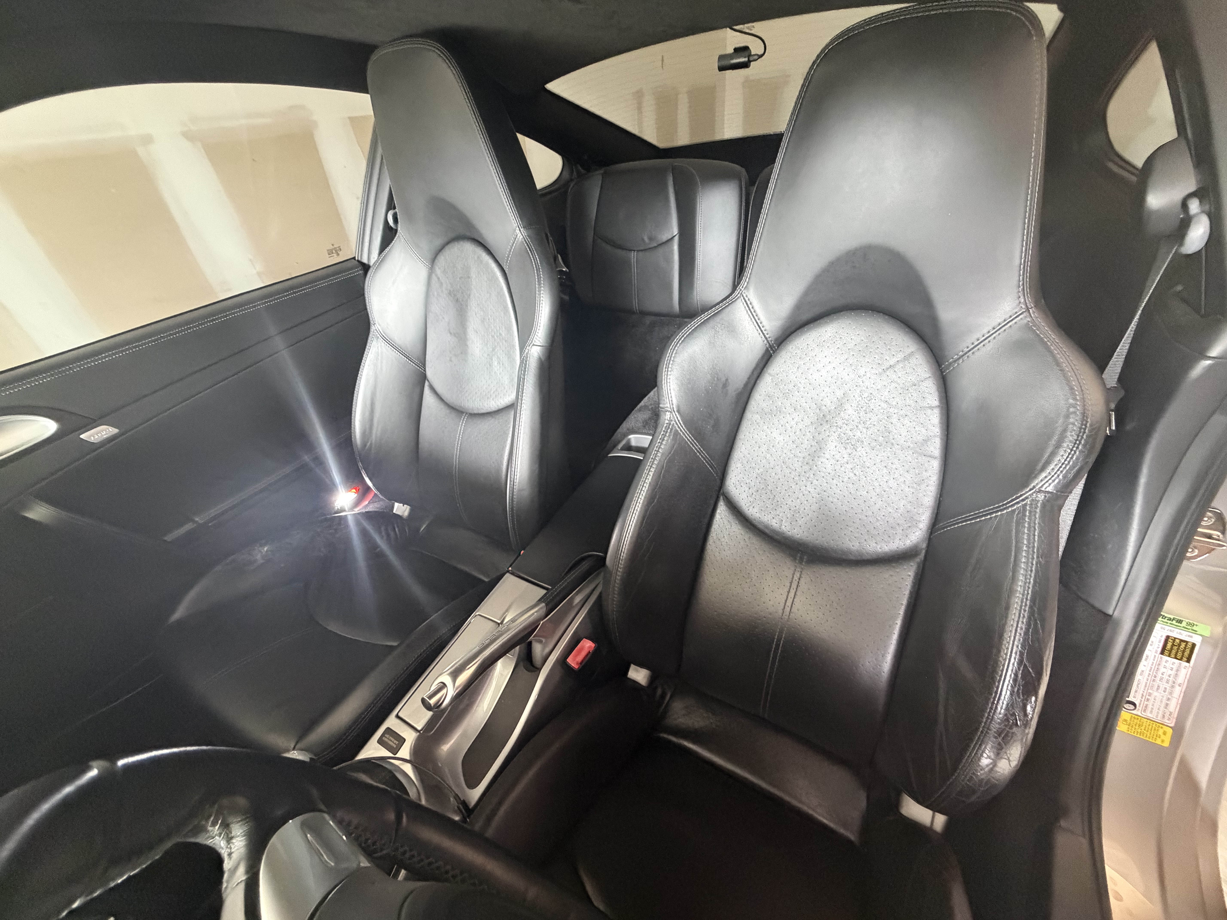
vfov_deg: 85.7
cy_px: 460
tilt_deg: -34.7
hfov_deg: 102.1
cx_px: 614
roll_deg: +6.3
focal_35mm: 14
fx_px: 496
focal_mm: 2.22
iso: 640
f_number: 2.2
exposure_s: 1/60
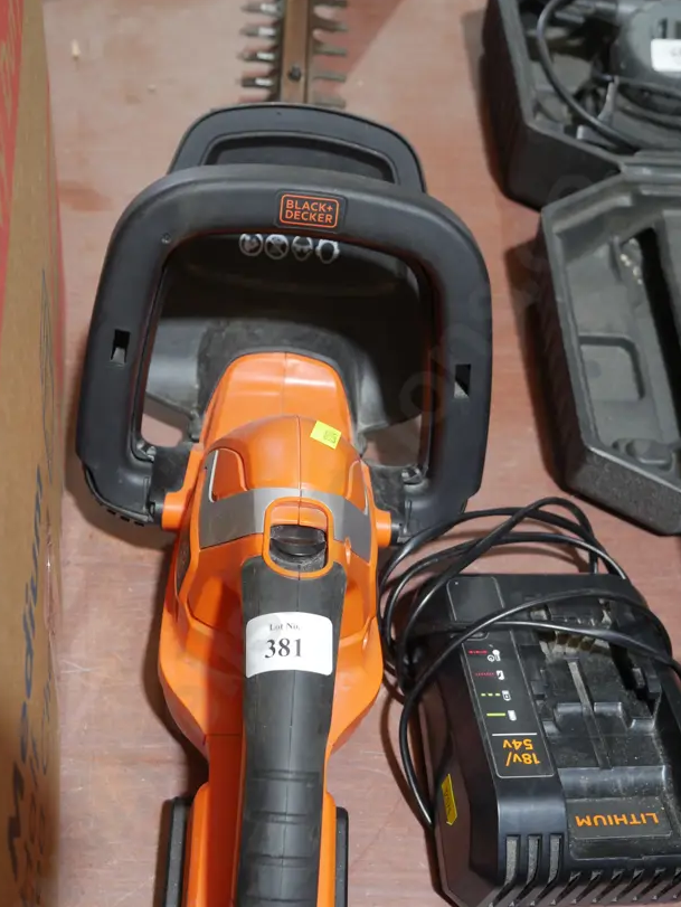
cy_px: 531
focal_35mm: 48
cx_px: 325
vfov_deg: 39.5
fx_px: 1258
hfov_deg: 30.3
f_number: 4.1
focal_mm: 19
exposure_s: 1/60
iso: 500
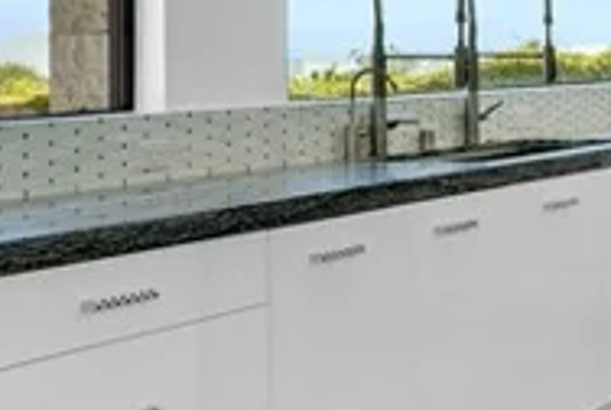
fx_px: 1479
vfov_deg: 15.6
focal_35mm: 87
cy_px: 67
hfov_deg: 16.4
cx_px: 1297
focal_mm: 16
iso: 500
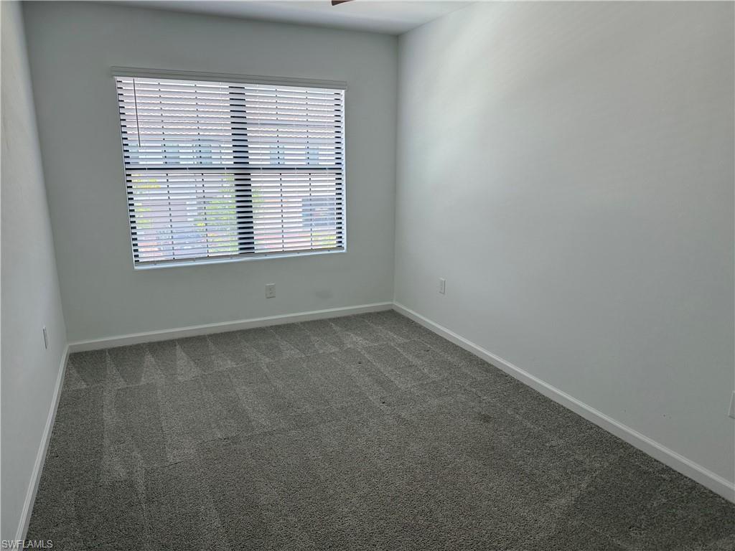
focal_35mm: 24
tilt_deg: -11.9
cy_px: 276
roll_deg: -0.1
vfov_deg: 56.8
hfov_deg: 71.6
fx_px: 510
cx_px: 368
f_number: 1.78
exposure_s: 1/270
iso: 100
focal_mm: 6.76
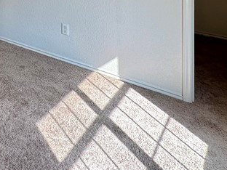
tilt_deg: +0.9
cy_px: -76
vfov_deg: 25.1
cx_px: -34
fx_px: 302
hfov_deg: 34.4
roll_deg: -1.2
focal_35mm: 46
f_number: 2.2
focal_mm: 2.22
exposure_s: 1/120
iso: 64
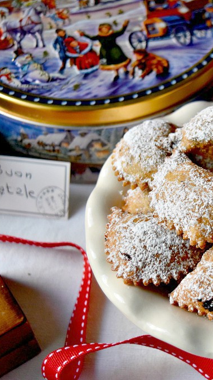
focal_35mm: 71
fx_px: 714
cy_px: 190
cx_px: 206
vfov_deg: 29.8
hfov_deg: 16.7
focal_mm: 30
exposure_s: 1/400
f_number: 4.2
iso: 1250
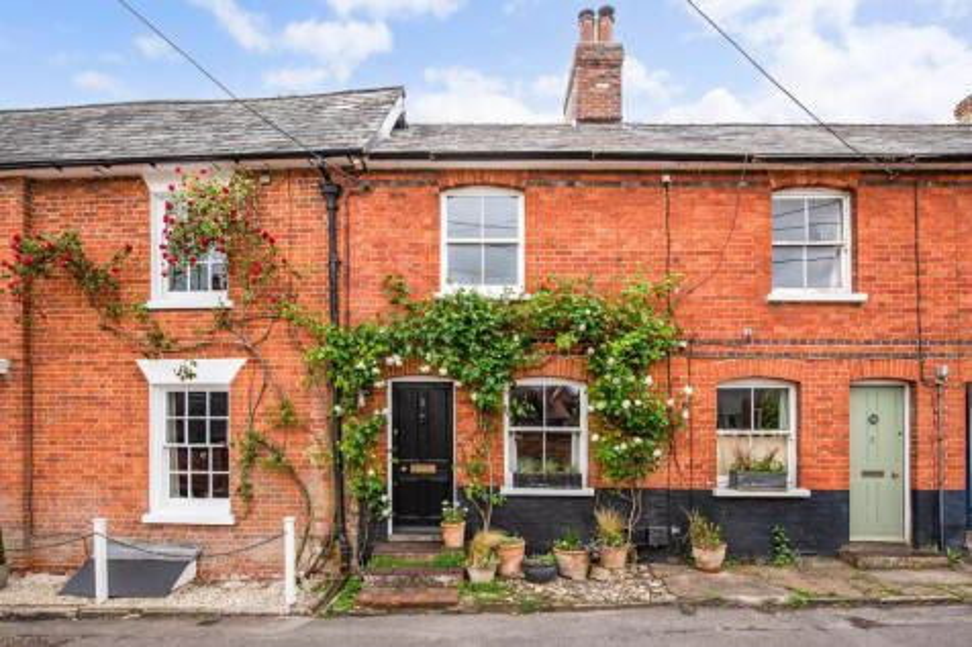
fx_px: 486
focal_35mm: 18
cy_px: 324
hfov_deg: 90.0
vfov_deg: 67.3
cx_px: 486
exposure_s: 1/800
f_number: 7.1
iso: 400
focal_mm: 18
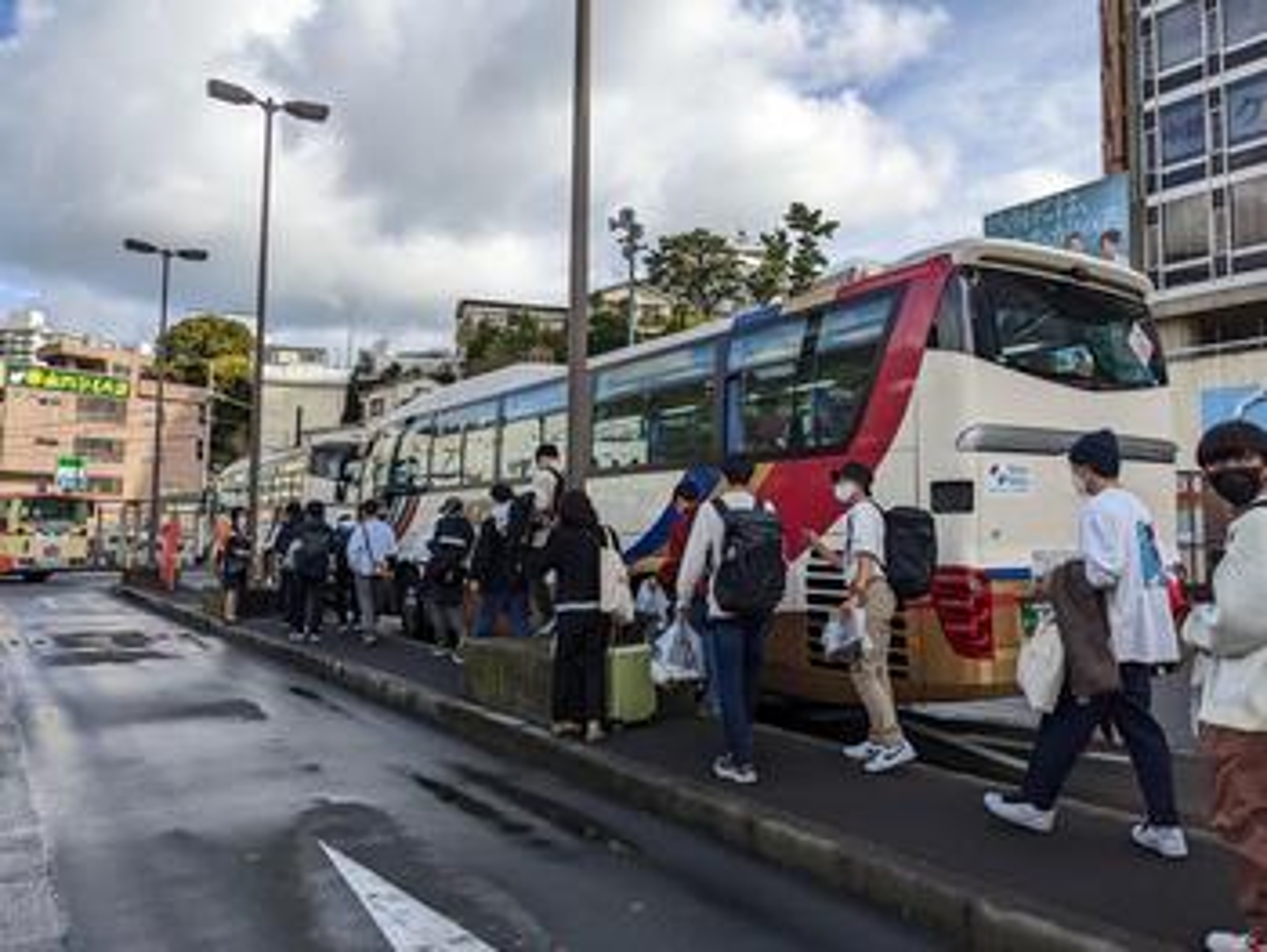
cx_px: 634
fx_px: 989
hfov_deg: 65.3
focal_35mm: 27
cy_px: 476
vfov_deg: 51.4
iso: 51
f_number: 1.7
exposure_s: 1/2611
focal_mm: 4.4
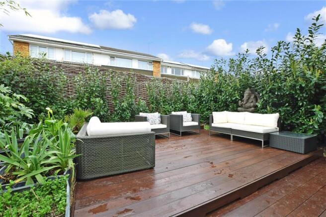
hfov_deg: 100.4
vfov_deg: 77.3
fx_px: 136
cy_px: 108
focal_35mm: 15
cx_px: 163
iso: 400
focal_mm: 10
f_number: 11
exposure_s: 1/125
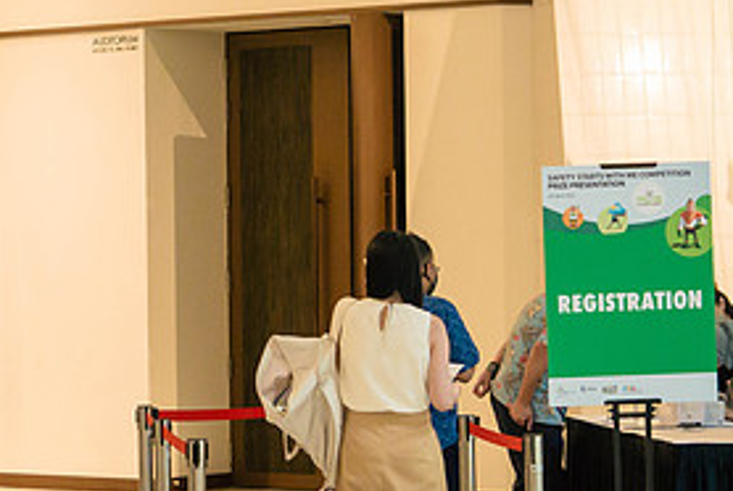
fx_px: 3669
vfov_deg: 7.6
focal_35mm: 180
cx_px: 214
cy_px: 352
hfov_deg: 11.4
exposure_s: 1/125
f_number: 2.8
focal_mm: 40
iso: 2000
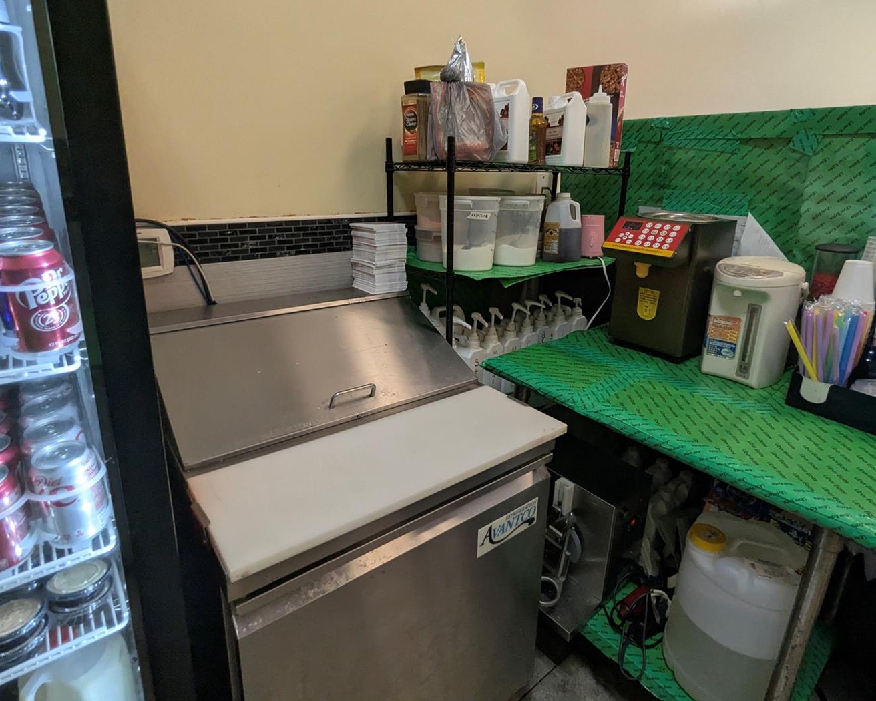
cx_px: 465
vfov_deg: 70.5
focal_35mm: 19
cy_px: 304
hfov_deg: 83.2
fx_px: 493
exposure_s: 1/178
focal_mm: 2.35
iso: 213
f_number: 2.2
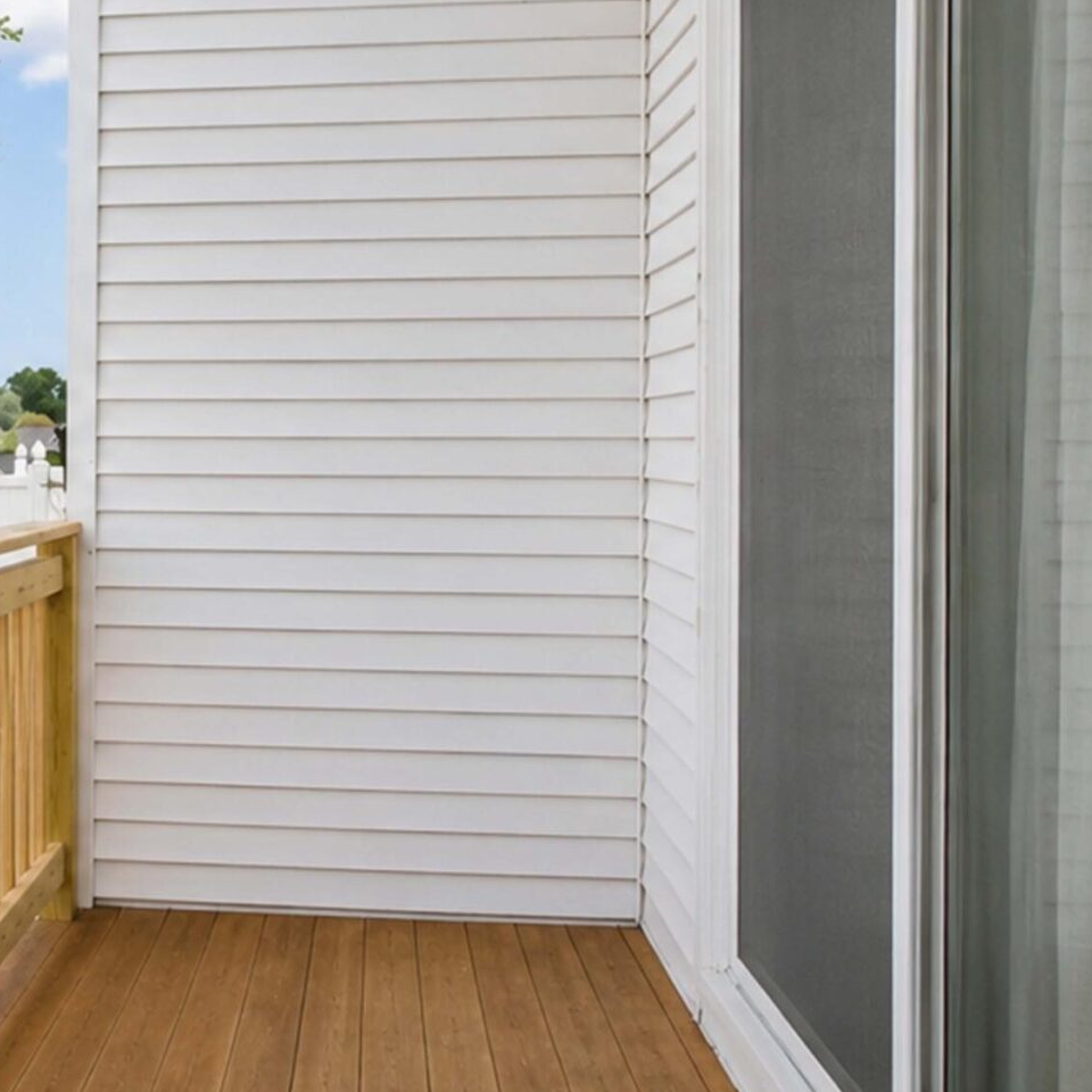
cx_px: 96
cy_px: 423
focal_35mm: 34
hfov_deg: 43.9
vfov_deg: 48.1
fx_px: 1213
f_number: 9
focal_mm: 10
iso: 320
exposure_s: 1/80
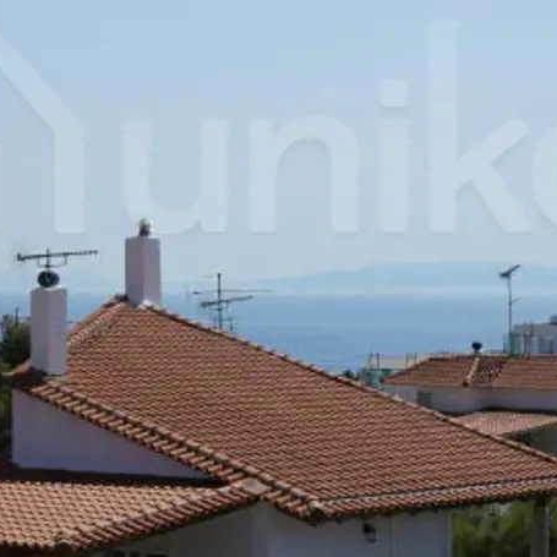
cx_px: 272
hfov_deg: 14.4
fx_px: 2203
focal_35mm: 121
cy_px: 127
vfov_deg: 14.3
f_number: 8
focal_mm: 60
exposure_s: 1/500
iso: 100
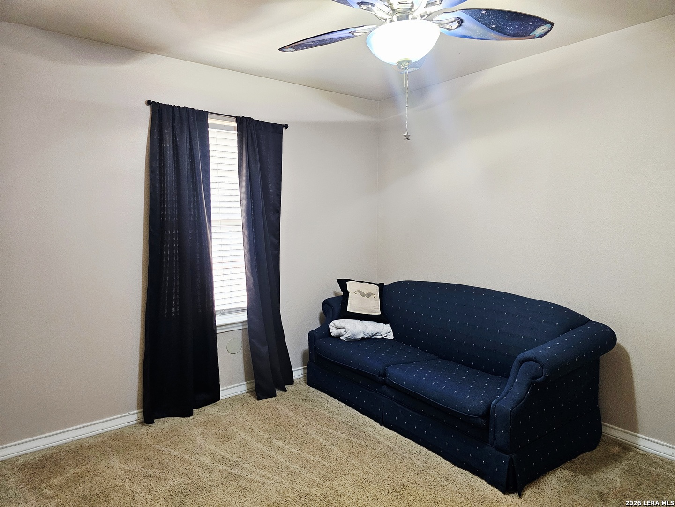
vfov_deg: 58.9
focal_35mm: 23
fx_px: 448
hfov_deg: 73.9
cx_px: 338
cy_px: 254
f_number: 1.7
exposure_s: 1/120
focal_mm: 6.3
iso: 800
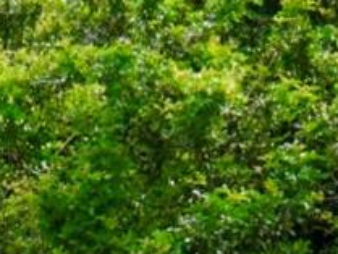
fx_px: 5031
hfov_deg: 3.8
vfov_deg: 2.8
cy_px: 748
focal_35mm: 515
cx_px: -167
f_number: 5.6
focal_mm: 70
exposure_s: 1/250
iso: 100
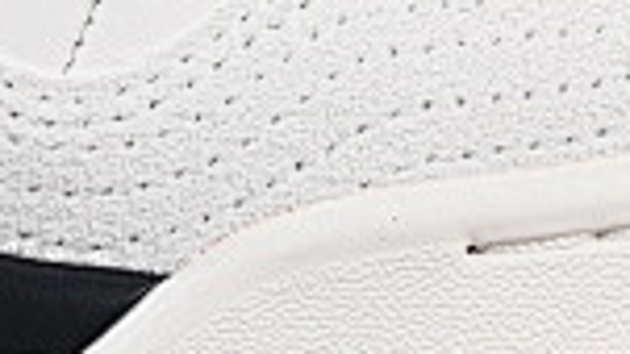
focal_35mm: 563
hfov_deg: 3.8
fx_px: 9407
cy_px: -366
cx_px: -409
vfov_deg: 2.2
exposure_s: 1/80
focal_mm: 50
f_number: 8
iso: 160
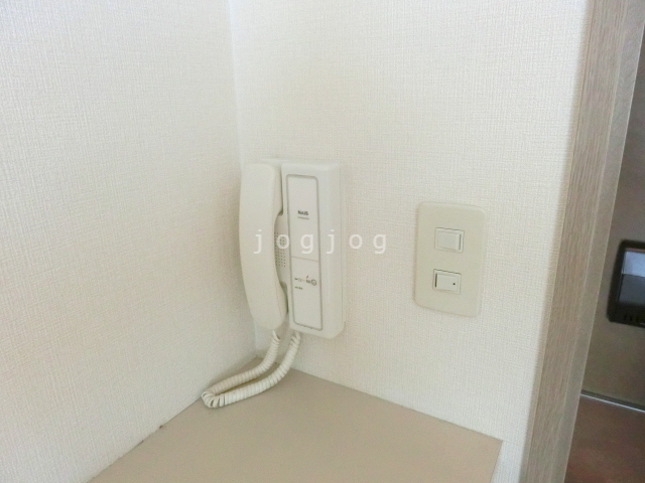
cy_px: 242
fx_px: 447
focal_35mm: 24
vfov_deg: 56.8
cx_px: 322
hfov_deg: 71.6
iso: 800
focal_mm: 4.24
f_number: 3
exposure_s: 1/200
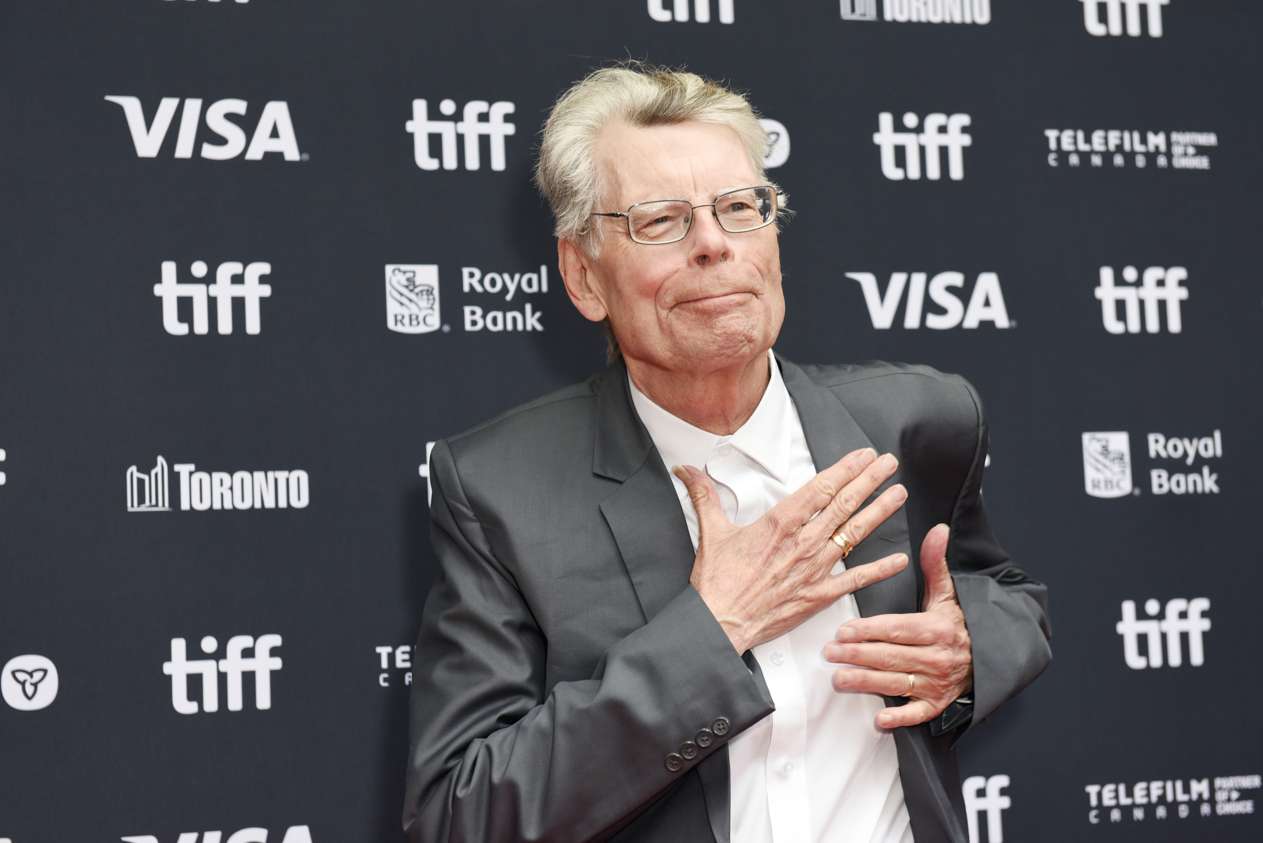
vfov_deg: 19.5
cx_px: 632
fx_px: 2457
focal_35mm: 70
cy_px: 422
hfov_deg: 28.8
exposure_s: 1/200
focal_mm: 70
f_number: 5
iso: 640
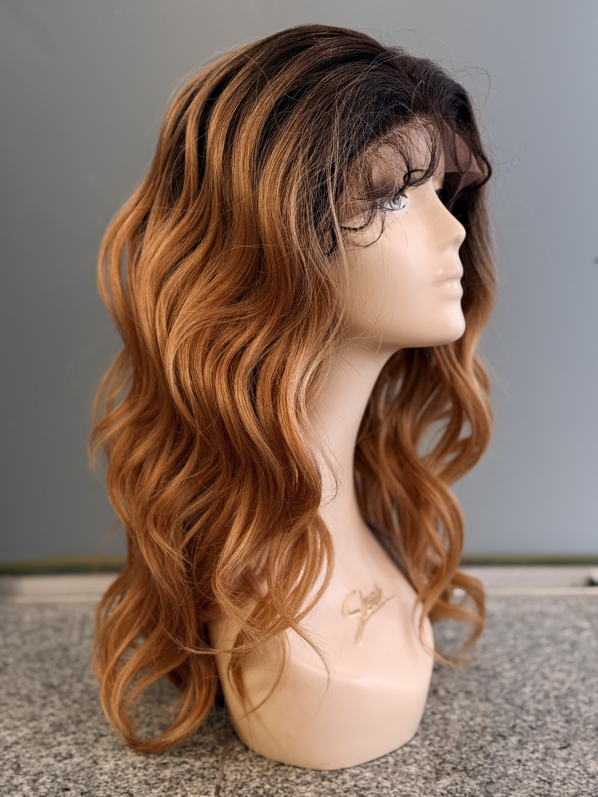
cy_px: 398
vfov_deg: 39.7
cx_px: 299
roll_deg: +1.5
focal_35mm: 48
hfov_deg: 30.3
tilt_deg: -7.7
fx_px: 1106
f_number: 1.78
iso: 64
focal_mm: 6.76
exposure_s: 1/50
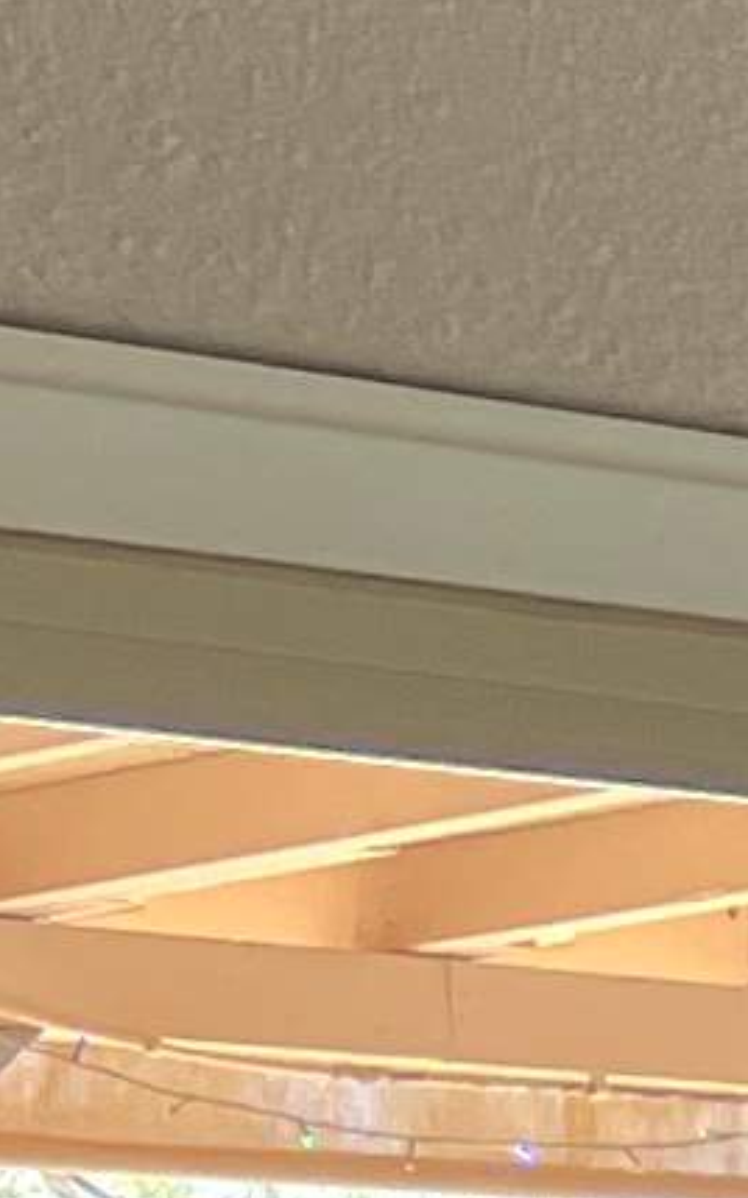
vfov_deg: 7.7
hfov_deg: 4.1
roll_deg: -3.9
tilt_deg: -5.8
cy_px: 2443
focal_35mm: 259
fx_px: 8451
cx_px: 4460
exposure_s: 1/121
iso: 80
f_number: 1.5
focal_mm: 5.7
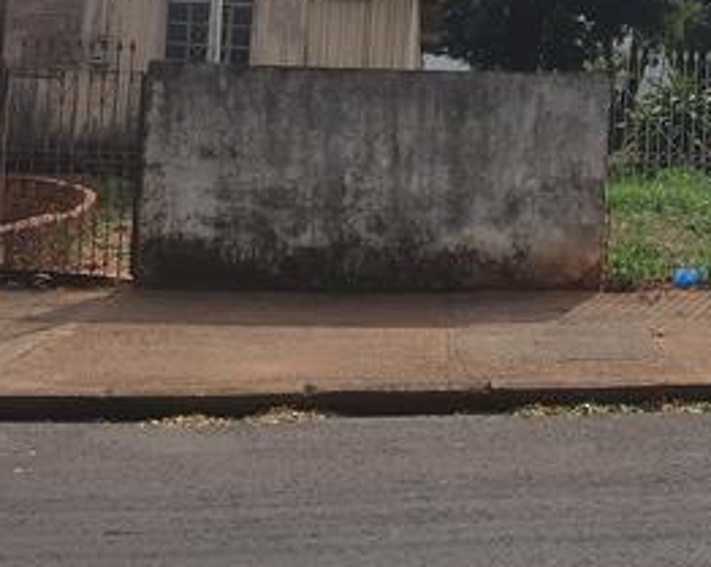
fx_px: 1303
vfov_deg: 23.8
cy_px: 46
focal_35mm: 62
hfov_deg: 29.1
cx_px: 664
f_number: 1.79
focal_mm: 4.74
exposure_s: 1/1658
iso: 100
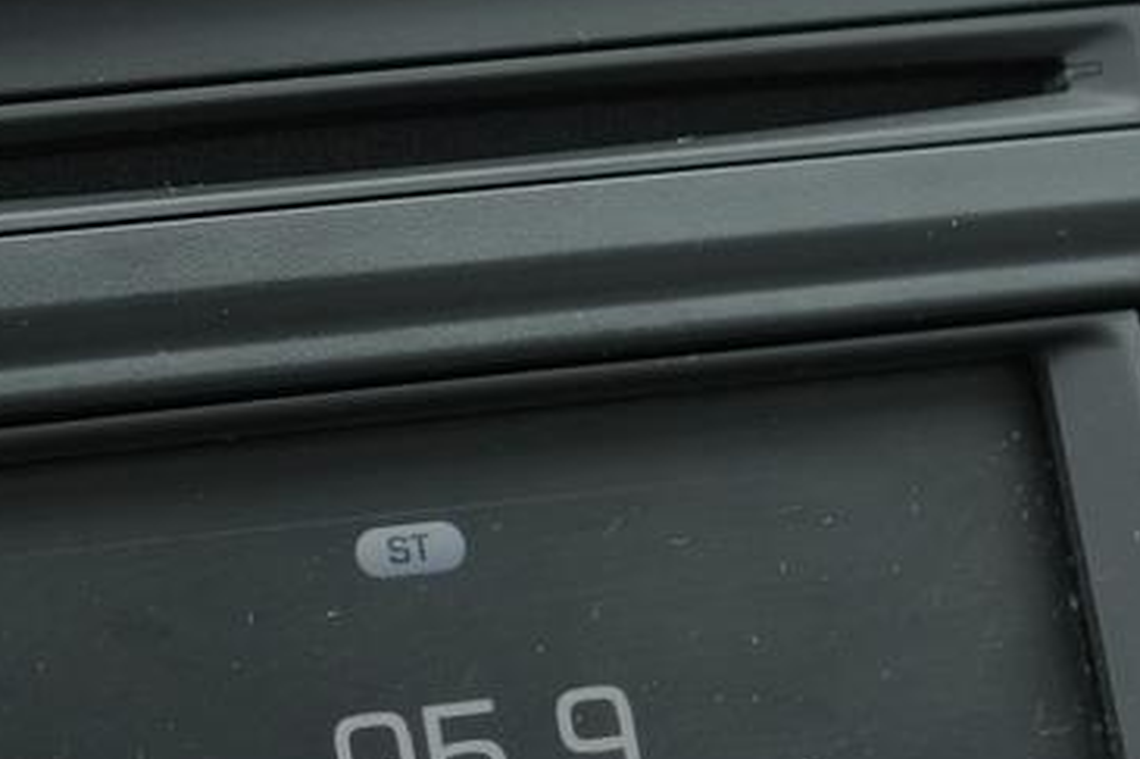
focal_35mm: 186
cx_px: 328
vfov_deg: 7.3
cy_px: 790
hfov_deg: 11.0
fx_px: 5887
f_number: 5
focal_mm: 53
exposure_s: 1/640
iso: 1000
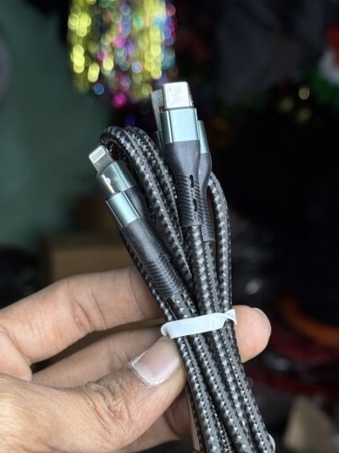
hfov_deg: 19.9
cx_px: 194
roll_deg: -2.2
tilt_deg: -13.3
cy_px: 289
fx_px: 967
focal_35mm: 74
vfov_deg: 26.2
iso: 50
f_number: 1.78
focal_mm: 6.76
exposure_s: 1/100
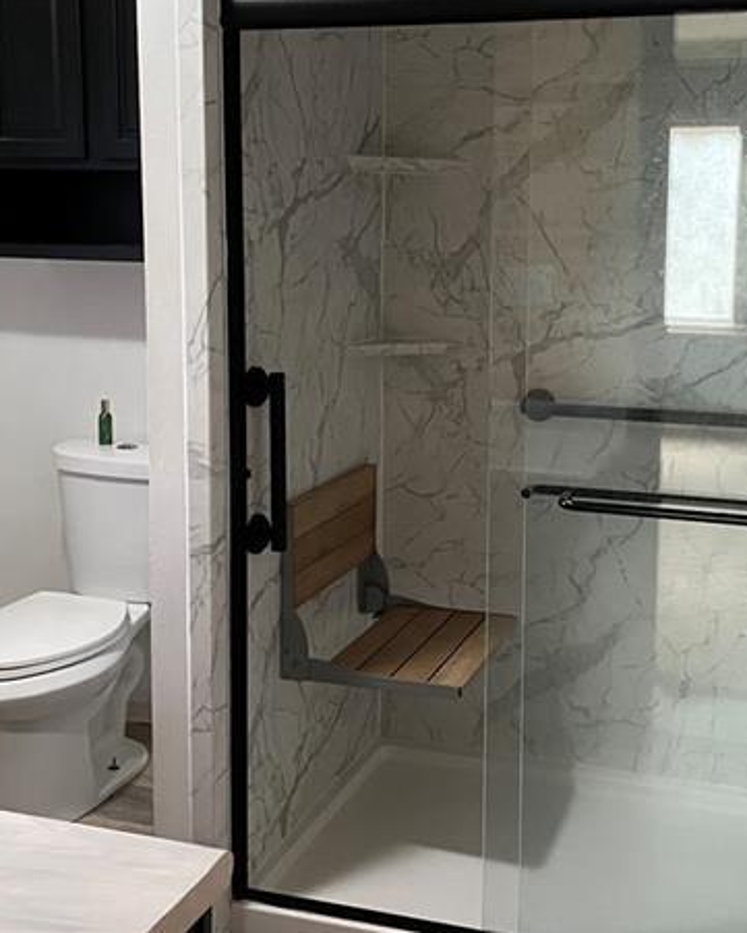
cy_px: 381
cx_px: 447
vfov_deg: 41.0
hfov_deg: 33.3
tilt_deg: -8.0
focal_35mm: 45
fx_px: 1243
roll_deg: -0.4
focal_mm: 4.2
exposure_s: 1/30
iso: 640
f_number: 1.6
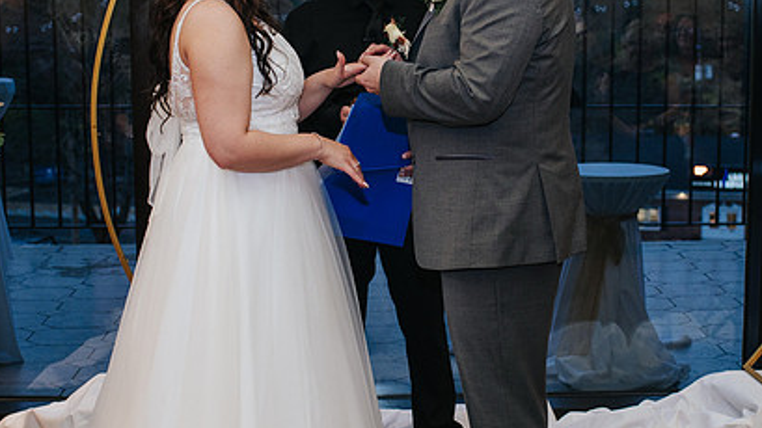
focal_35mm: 73
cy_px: 212
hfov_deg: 29.0
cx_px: 406
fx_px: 1475
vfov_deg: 16.5
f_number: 3.2
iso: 800
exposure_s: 1/200
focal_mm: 35
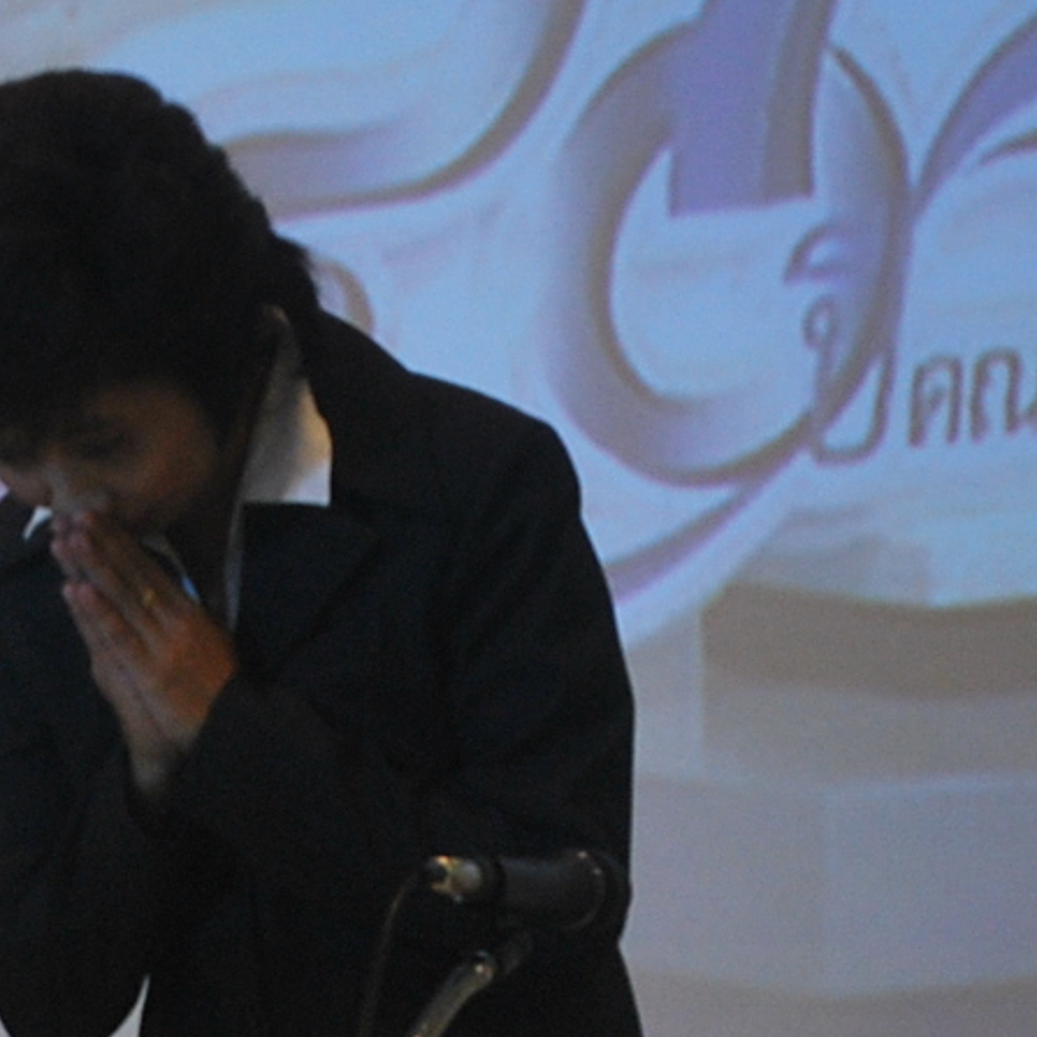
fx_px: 10298
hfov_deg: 5.7
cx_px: -371
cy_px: 870
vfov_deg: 5.8
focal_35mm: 304
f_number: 5.6
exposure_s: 1/15
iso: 400
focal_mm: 55
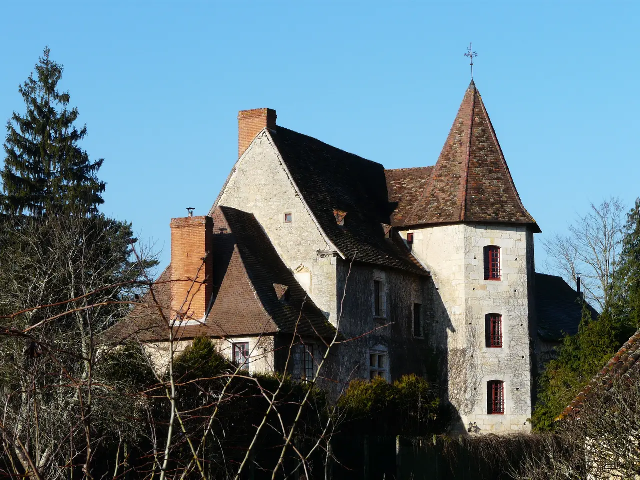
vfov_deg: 15.4
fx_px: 1775
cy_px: 240
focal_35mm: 96
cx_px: 320
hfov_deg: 20.4
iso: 100
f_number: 5.6
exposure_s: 1/400
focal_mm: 15.8
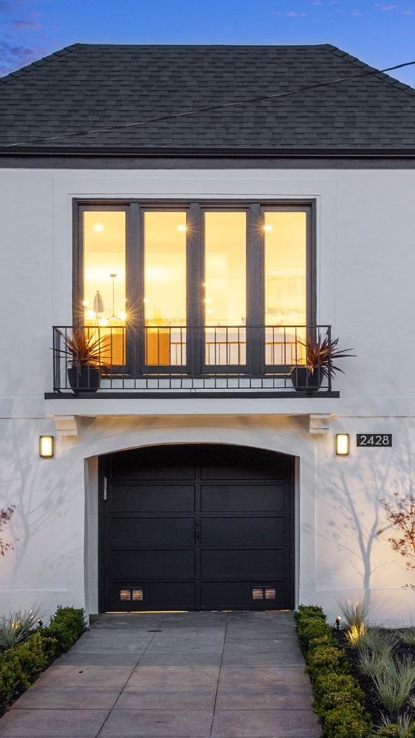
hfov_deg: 20.3
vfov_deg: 35.4
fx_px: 1155
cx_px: 281
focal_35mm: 59
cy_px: 389
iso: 200
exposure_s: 2.5
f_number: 10
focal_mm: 35
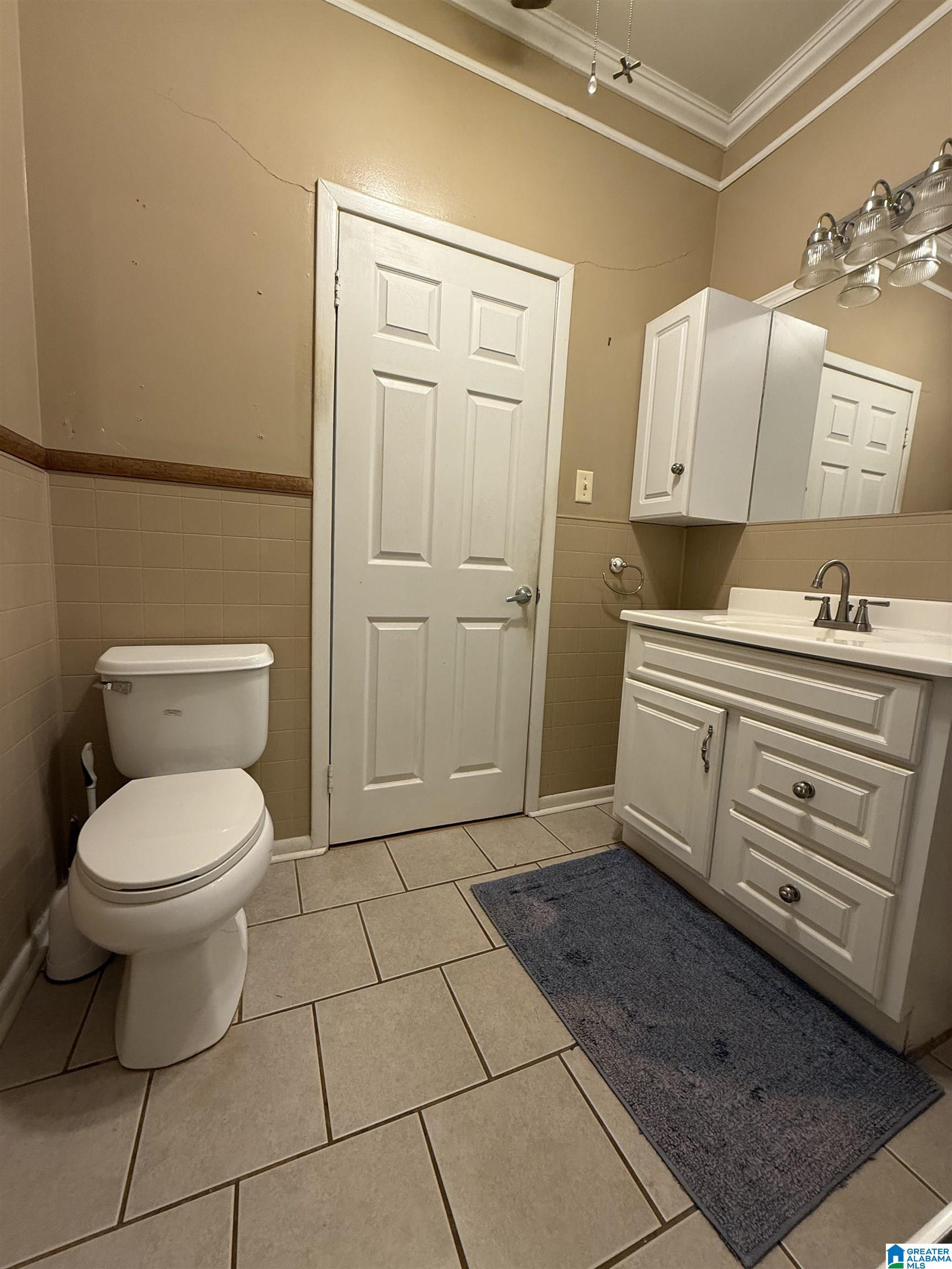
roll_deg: -3.2
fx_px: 513
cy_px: 634
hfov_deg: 85.7
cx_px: 476
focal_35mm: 14
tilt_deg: -6.9
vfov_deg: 102.1
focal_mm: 2.22
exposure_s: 1/60
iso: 200
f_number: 2.2
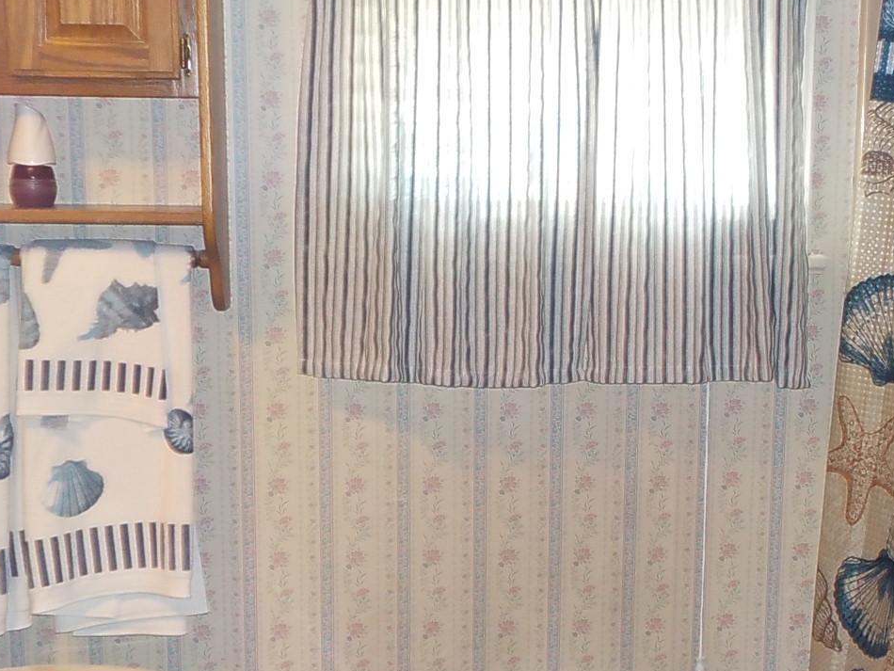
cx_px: 590
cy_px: 444
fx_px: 1653
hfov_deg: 30.1
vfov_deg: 22.8
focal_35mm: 64
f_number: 3.7
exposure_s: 1/30
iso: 200
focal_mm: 5.2
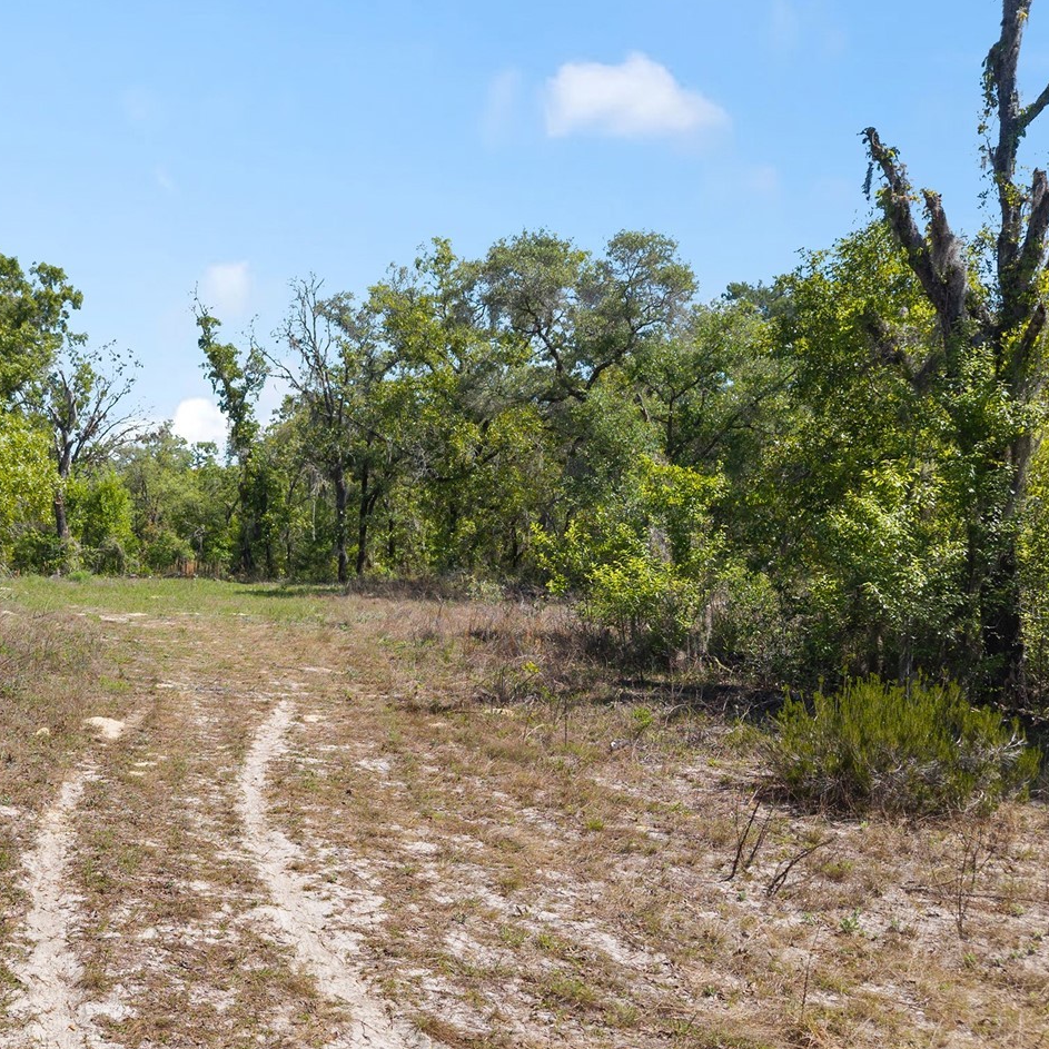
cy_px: 610
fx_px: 1234
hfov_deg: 44.2
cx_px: 234
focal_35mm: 36
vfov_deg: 45.9
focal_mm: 8.67
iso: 120
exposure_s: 1/2500
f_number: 1.8
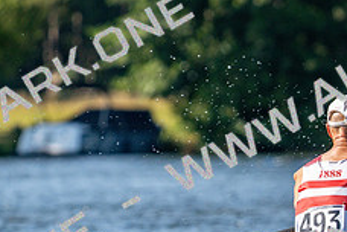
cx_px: 353
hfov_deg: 2.2
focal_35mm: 943
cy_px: 195
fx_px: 9089
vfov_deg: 1.5
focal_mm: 371
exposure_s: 1/1600
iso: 400
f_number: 6.3
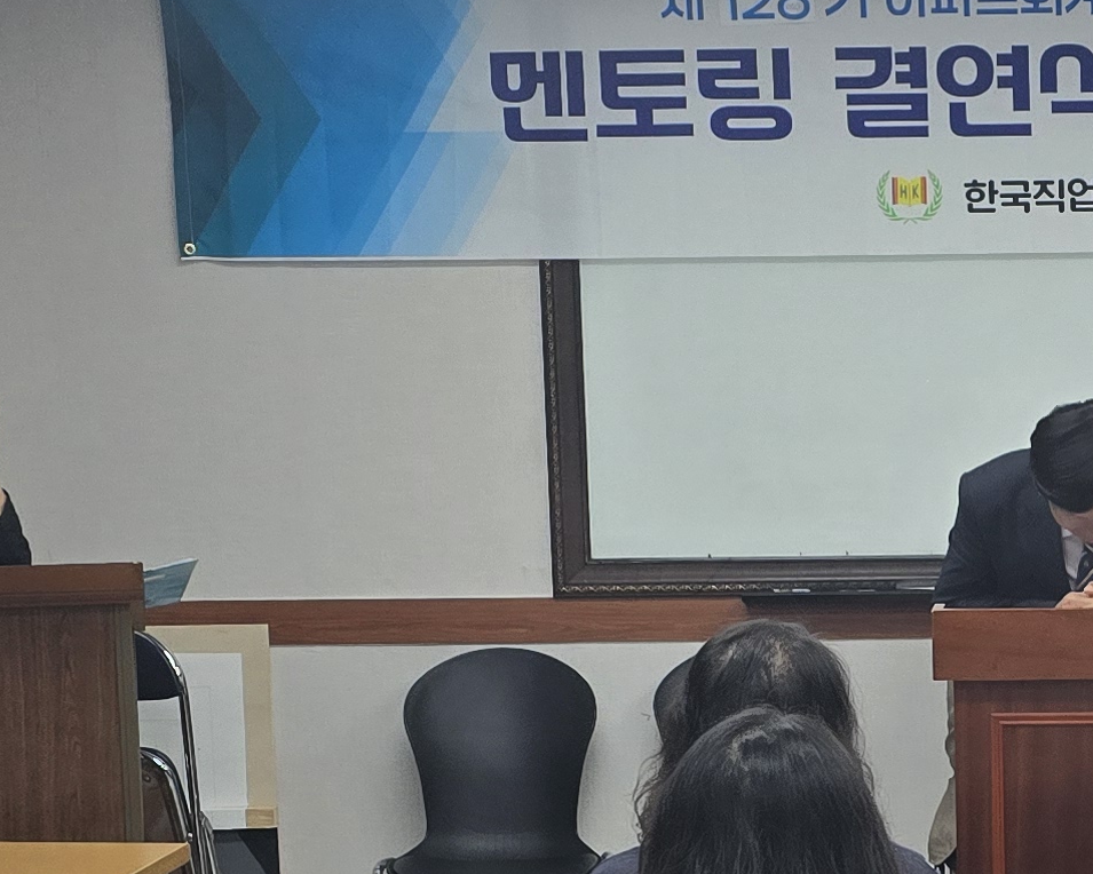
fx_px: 3041
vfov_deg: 16.2
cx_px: 1054
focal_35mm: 94
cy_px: 717
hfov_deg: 19.9
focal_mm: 6.3
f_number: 1.7
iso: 64
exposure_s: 1/120
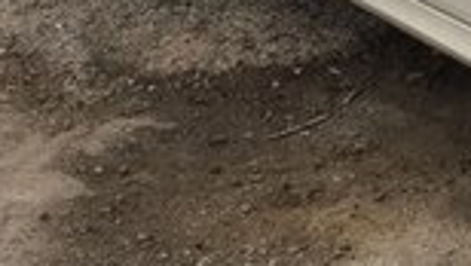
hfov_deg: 14.7
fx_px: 1688
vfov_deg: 8.7
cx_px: 728
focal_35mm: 135
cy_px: -194
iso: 32
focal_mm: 4.15
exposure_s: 1/100
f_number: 2.2
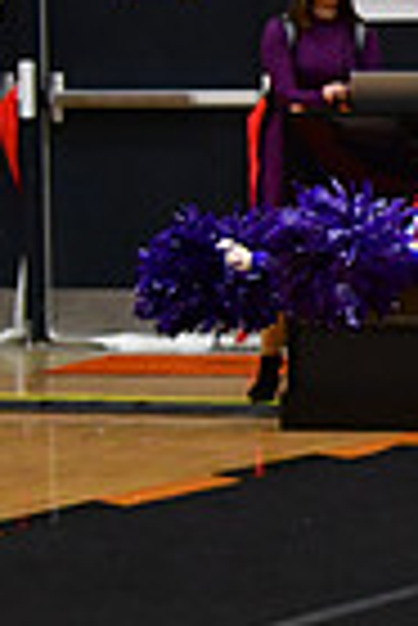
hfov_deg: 3.1
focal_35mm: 439
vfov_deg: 4.7
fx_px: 7626
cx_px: 1227
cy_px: 381
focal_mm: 70
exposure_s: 1/500
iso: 4000
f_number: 4
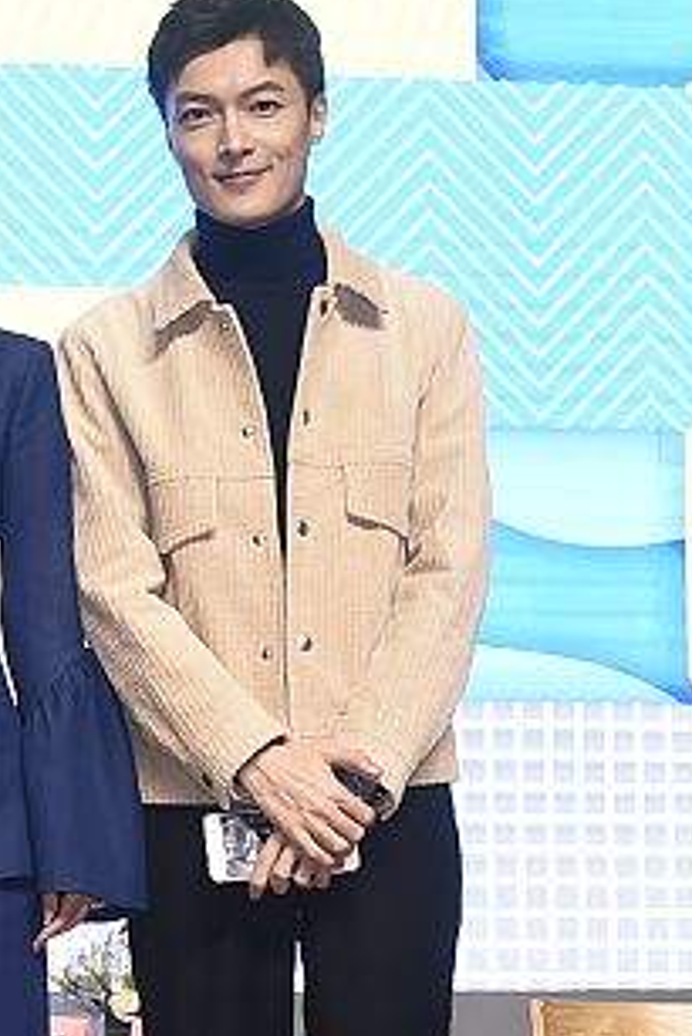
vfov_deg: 13.2
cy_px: 457
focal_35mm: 156
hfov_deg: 8.8
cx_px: 51
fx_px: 4493
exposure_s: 1/200
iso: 1600
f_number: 5.6
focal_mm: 40
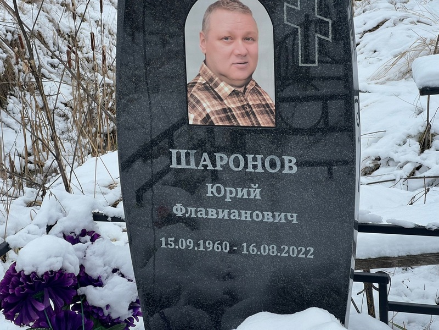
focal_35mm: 77
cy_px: 165
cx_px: 220
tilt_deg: -16.7
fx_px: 977
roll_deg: +1.2
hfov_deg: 25.3
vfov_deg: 19.1
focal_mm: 9
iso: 50
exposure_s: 1/99
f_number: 2.8
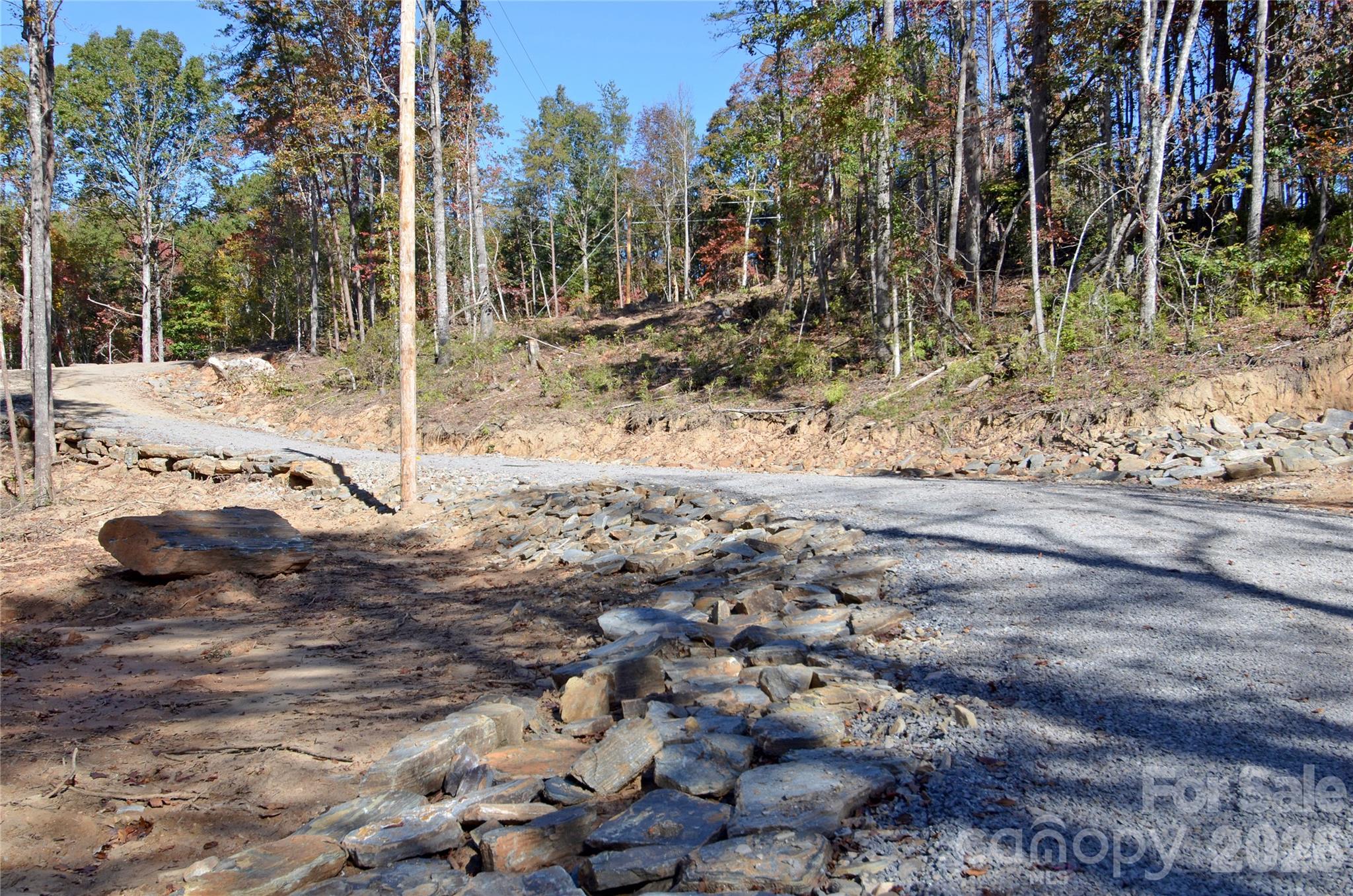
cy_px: 448
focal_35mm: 36
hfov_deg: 53.2
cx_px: 676
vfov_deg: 36.7
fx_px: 1350
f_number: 8
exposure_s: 1/250
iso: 125
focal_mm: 24
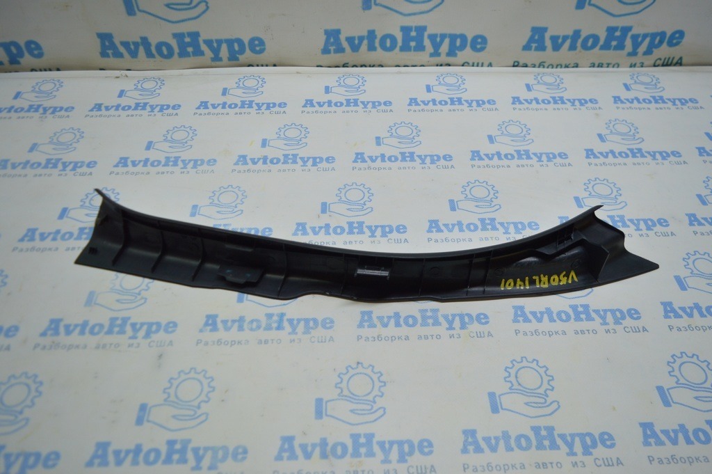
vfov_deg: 47.9
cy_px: 237
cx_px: 356
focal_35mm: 27
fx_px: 534
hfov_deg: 67.4
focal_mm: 18
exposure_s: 1/125
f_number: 3.5
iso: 400
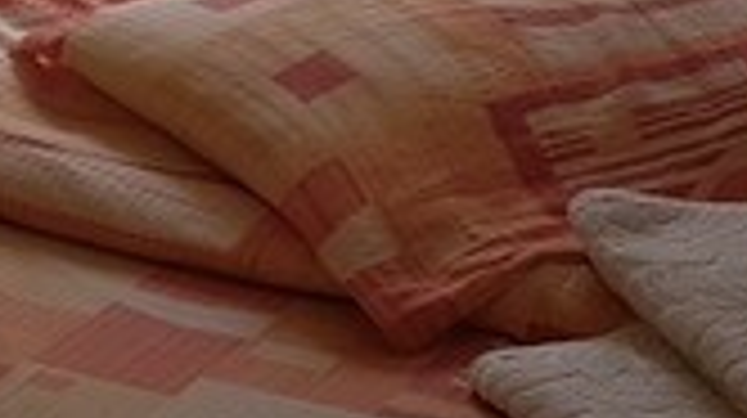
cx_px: 382
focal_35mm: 175
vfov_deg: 6.6
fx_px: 3463
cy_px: -607
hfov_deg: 12.3
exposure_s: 1/186
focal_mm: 4.2
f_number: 1.7
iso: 40
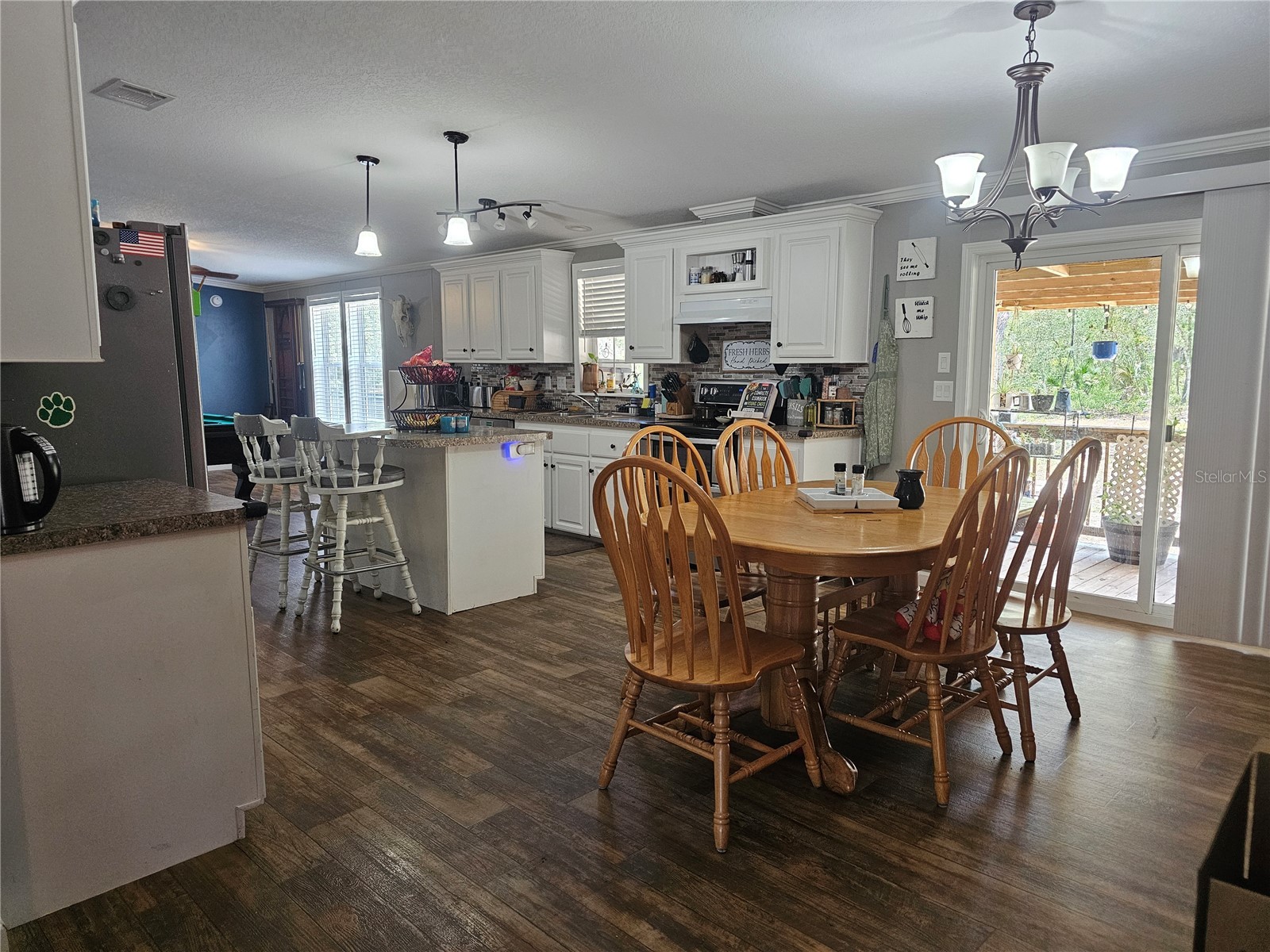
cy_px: 476
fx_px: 844
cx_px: 635
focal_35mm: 23
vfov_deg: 58.9
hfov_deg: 73.9
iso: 320
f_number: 1.7
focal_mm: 6.3
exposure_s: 1/120
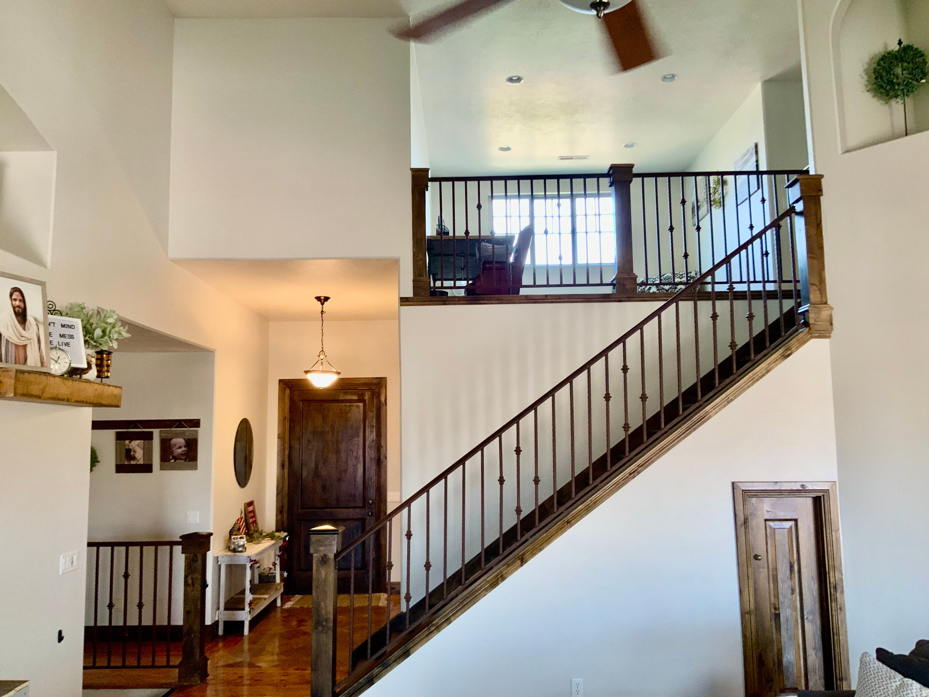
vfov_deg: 48.2
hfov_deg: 61.7
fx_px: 778
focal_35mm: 29
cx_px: 464
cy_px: 348
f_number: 1.8
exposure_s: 1/60
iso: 100
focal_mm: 3
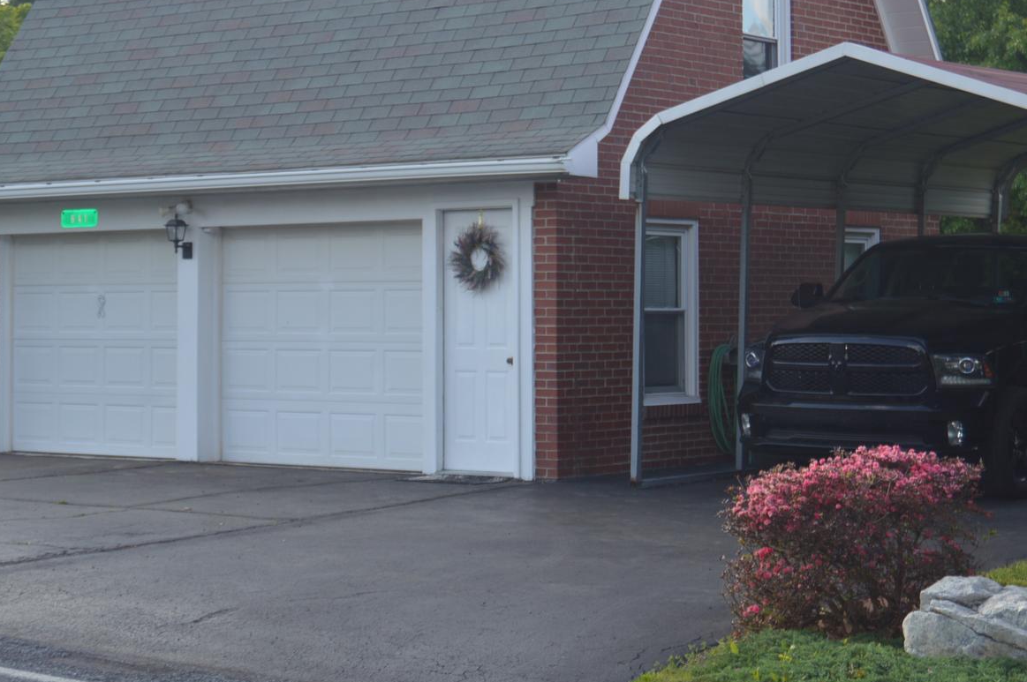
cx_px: 490
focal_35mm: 82
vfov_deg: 16.6
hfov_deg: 24.8
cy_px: 195
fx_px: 2334
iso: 100
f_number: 4.5
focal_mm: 31
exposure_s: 1/200
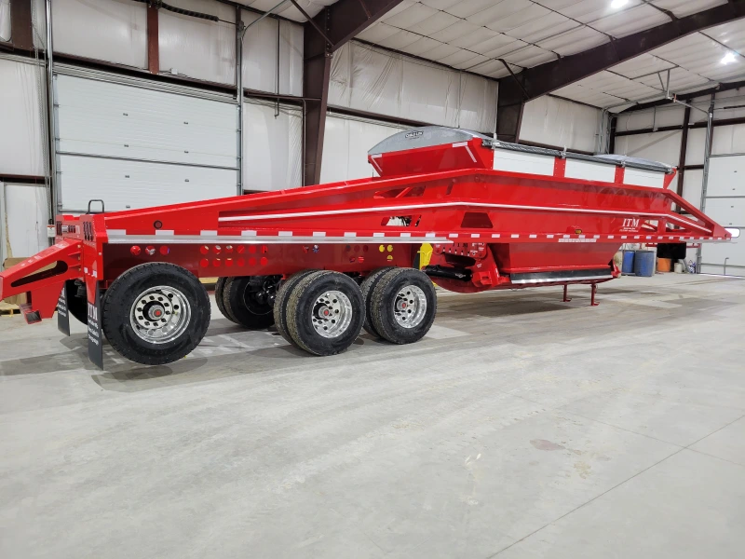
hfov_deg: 67.3
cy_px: 280
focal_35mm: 26
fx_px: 560
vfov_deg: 53.1
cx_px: 372
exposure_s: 1/60
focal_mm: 5.4
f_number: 1.8
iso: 200
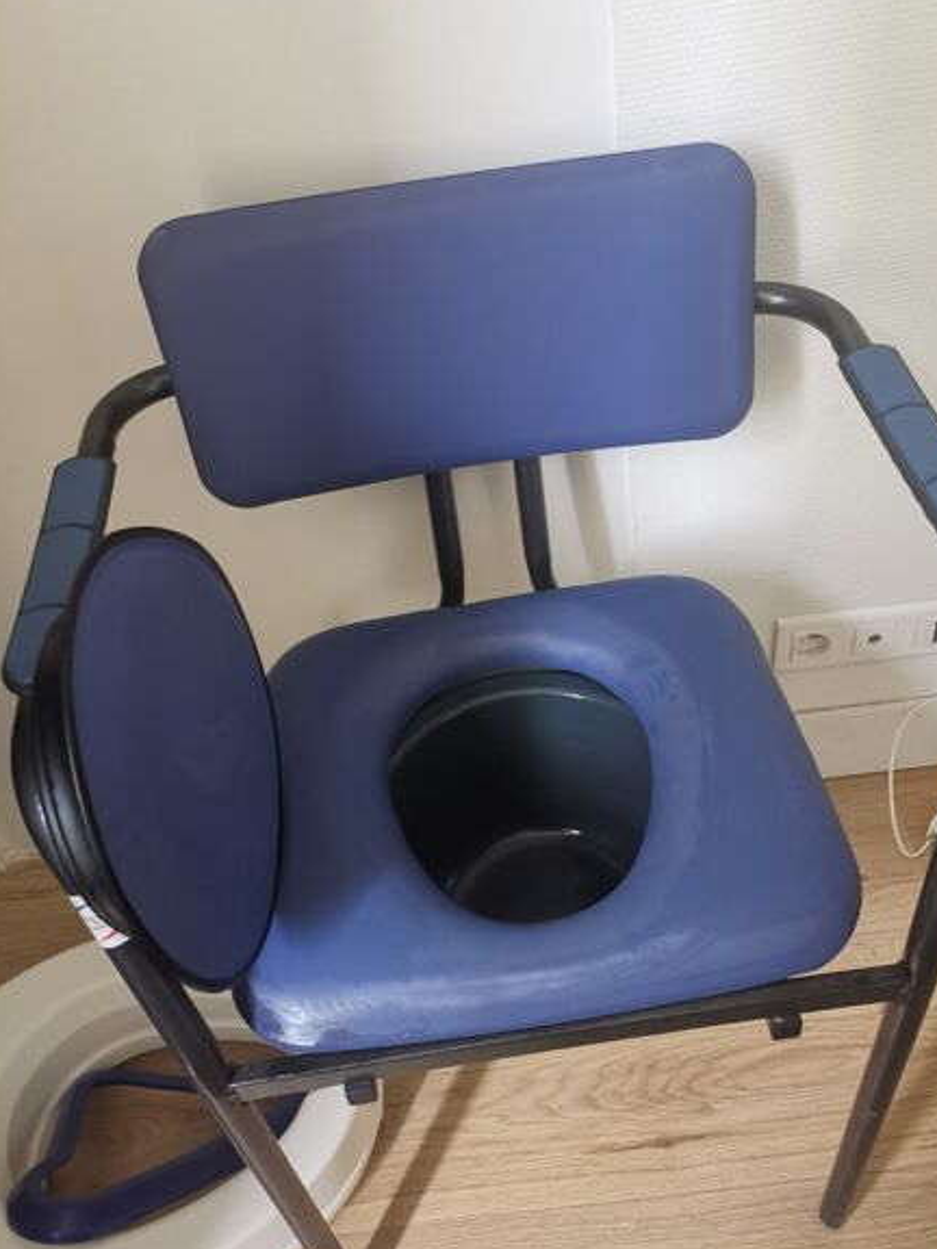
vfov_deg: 60.0
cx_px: 510
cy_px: 633
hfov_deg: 46.7
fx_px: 1083
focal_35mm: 30
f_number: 1.8
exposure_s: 1/50
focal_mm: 4.75
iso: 200
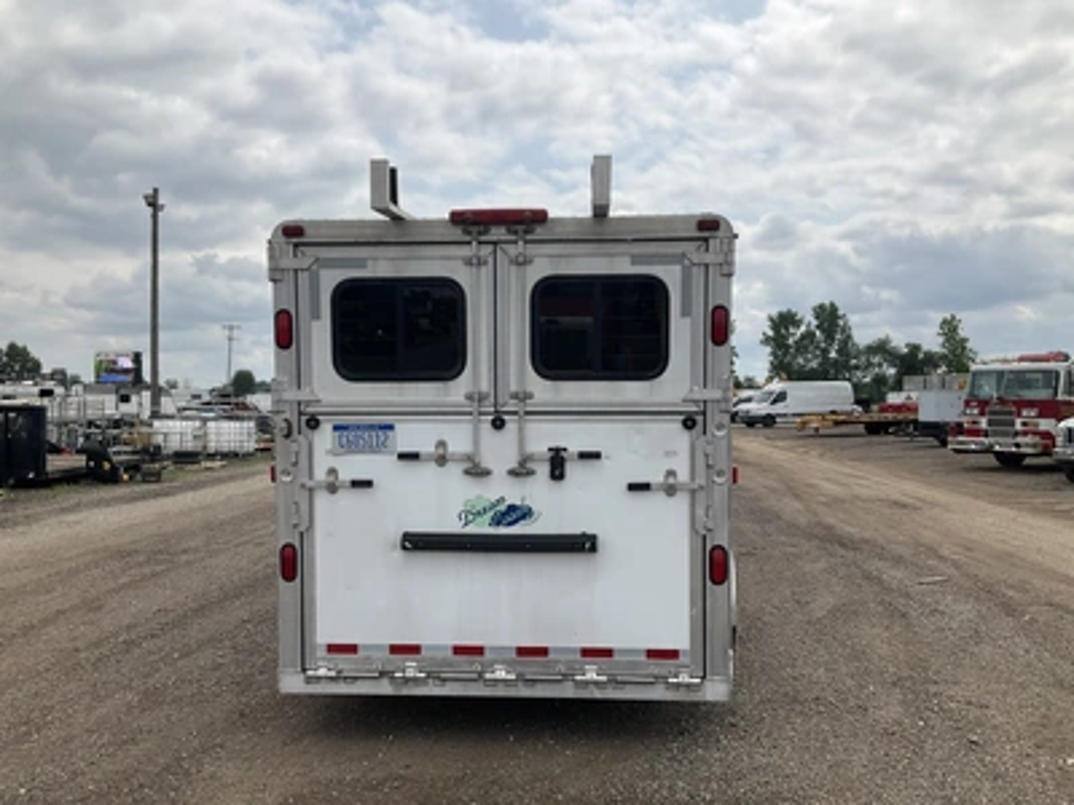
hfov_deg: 61.7
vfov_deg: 48.2
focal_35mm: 29
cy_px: 402
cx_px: 537
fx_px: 900
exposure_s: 1/3125
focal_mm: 3
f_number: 1.8
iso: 25
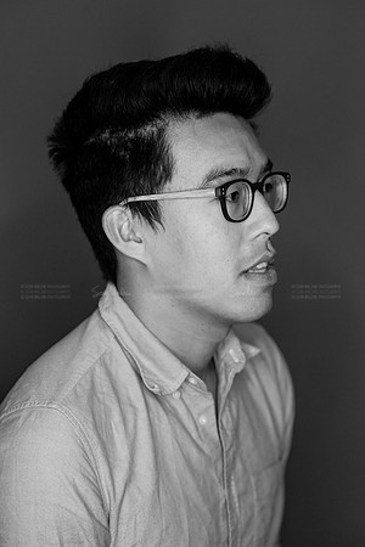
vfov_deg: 23.9
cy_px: 274
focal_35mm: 85
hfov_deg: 16.1
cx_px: 182
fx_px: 1293
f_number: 3.2
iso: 2000
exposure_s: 1/200
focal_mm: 85
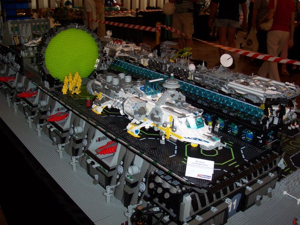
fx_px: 321
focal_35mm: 37
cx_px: 150
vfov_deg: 38.6
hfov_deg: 50.2
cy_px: 112
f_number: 2.8
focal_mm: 5.6
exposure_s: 1/60
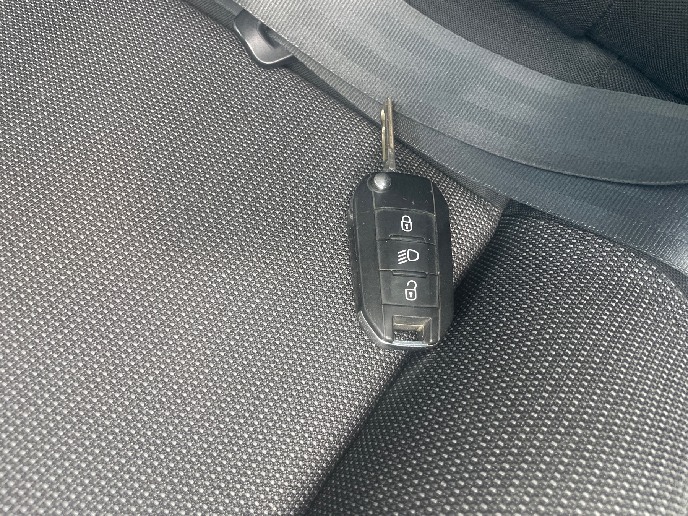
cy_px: 258
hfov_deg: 67.3
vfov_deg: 53.1
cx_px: 344
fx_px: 517
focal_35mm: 26
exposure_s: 1/121
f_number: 1.6
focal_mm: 4.2
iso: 100
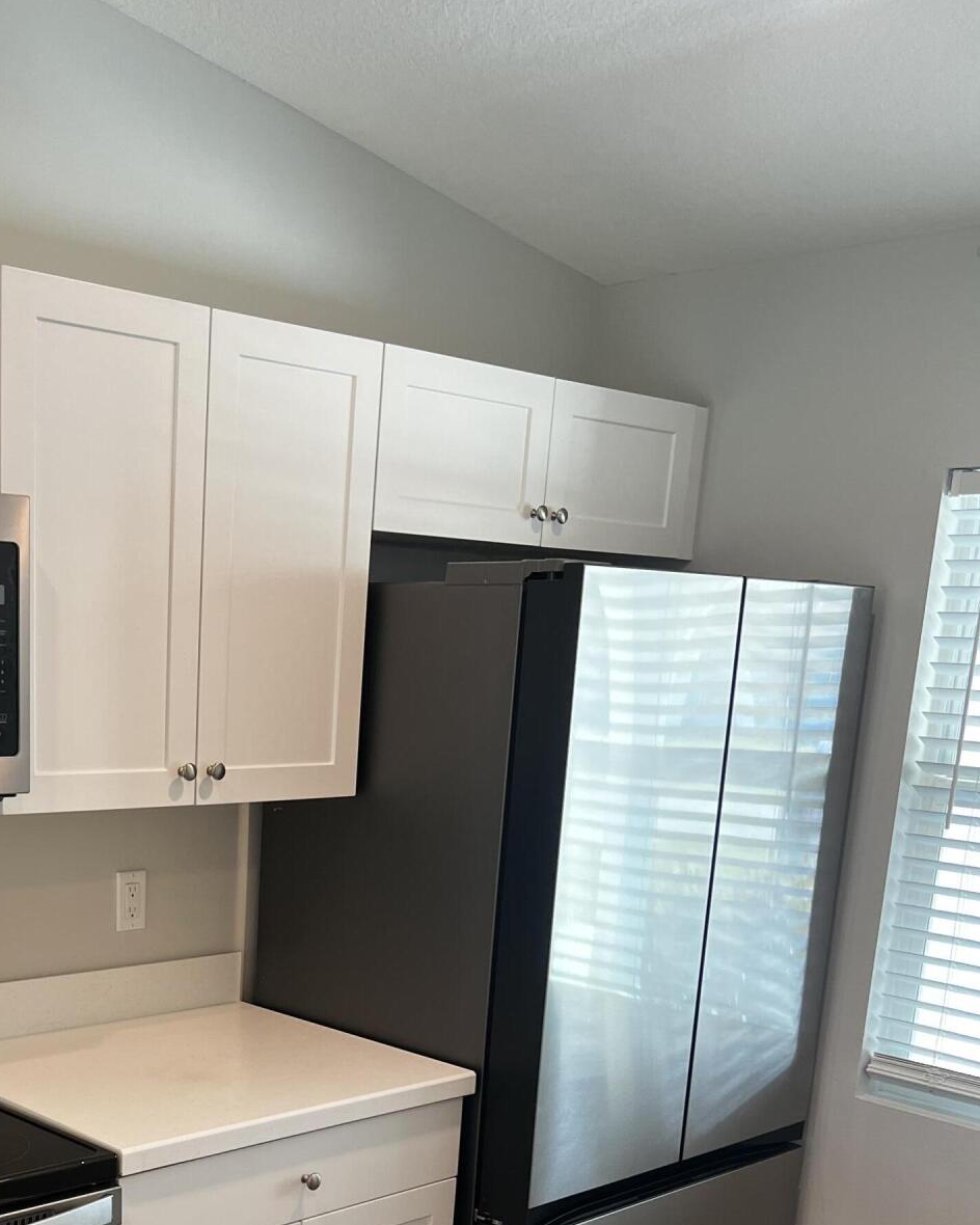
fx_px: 1559
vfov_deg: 40.6
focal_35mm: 43
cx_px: 207
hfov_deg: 33.9
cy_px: 1025
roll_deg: -2.7
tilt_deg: -14.7
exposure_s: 1/120
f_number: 1.5
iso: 125
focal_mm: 5.7
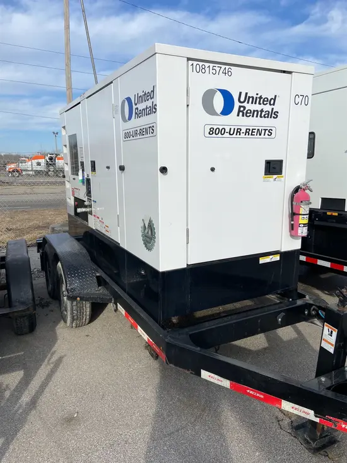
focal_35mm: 26
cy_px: 232
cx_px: 174
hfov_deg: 53.1
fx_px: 347
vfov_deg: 67.3
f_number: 1.8
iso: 32
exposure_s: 1/3497
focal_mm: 4.25
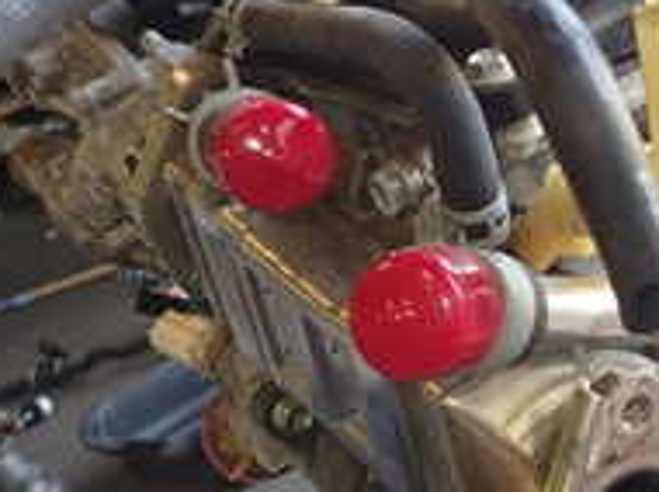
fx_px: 1502
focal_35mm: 79
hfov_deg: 22.2
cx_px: 853
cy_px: 191
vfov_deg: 18.6
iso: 125
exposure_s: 1/60
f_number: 2
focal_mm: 4.5
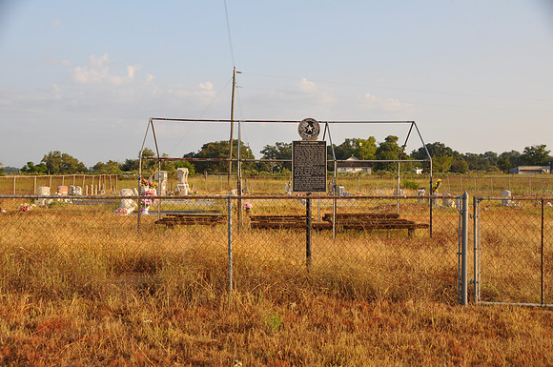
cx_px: 276
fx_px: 736
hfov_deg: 41.2
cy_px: 184
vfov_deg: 28.0
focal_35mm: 48
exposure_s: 1/160
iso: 200
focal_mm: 32
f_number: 6.3
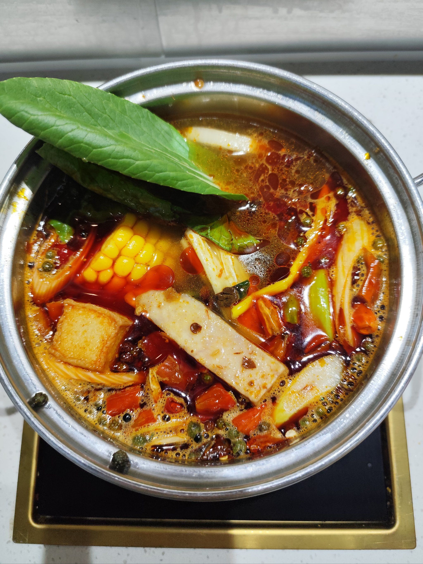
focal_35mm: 23
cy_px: 282
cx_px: 212
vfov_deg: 73.9
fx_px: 375
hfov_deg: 58.9
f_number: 1.65
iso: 64
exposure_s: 1/100
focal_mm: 6.14
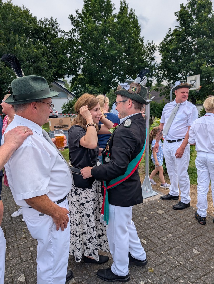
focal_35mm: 24
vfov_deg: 71.5
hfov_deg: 56.9
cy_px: 142
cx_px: 107
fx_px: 197
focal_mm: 6.9
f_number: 1.68
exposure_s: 1/735
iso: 14
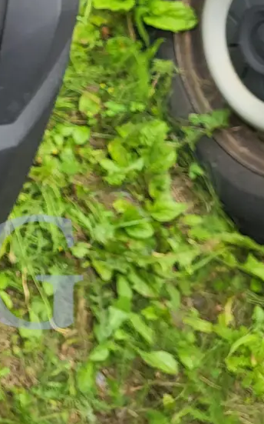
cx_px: -358
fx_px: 1106
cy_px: -114
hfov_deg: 11.4
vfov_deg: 20.0
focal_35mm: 96
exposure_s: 1/174
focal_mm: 5.4
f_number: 1.8
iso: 40
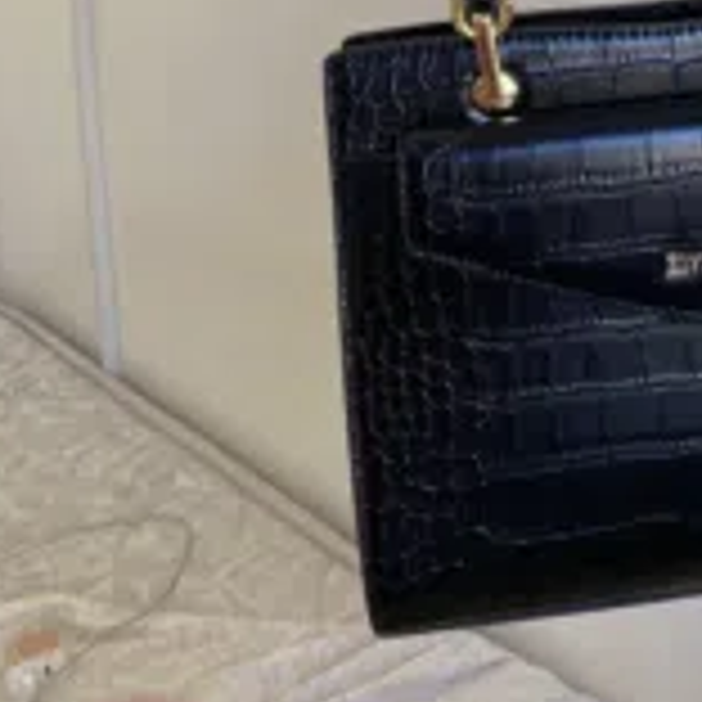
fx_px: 1354
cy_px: -126
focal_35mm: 59
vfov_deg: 26.1
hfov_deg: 27.8
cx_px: 662
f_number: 1.8
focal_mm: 4.25
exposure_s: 1/122
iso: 80
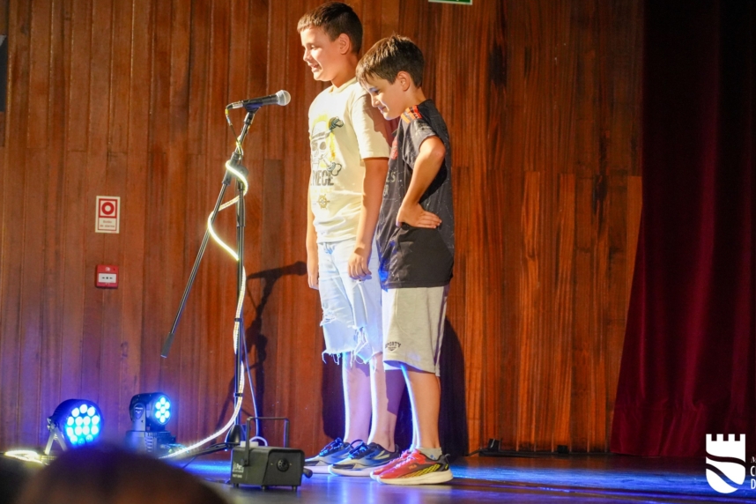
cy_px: 208
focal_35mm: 126
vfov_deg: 10.9
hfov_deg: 16.3
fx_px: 2646
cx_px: 352
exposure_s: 1/160
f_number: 4
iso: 5000
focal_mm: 105
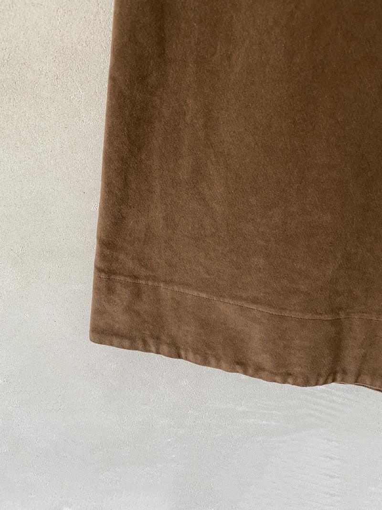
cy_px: 255
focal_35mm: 26
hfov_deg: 53.1
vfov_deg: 67.3
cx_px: 191
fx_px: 383
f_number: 1.8
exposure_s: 1/84
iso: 125
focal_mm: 4.25
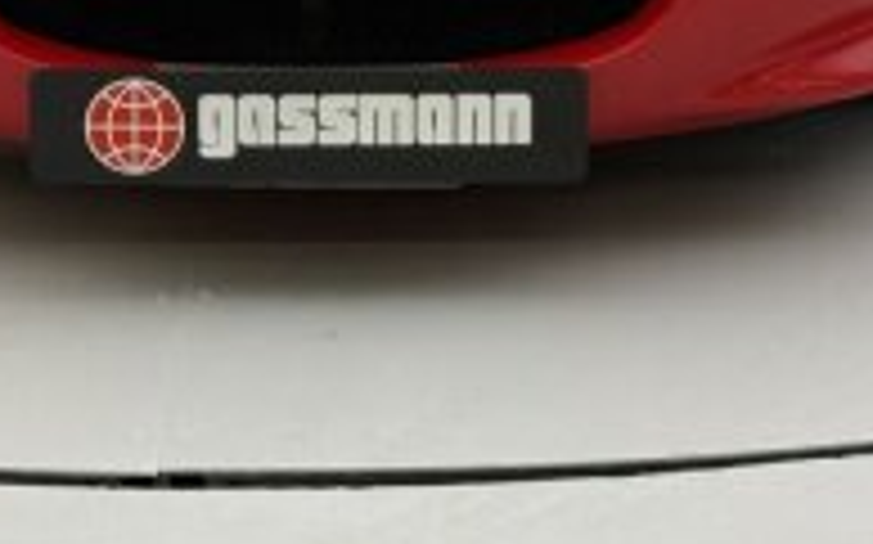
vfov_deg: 7.7
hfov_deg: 12.5
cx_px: 302
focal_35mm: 168
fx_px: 3995
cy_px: -225
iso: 80
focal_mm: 6.76
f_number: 1.78
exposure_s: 1/100
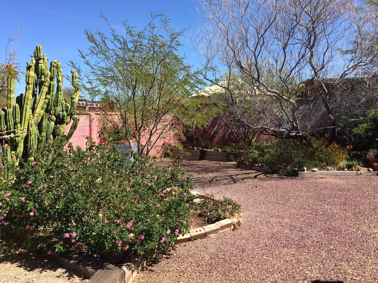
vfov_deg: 41.8
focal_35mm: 34
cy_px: 130
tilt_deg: -0.3
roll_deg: +0.9
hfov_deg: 53.9
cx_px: 194
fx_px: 371
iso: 32
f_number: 2.2
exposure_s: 1/1364
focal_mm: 4.15
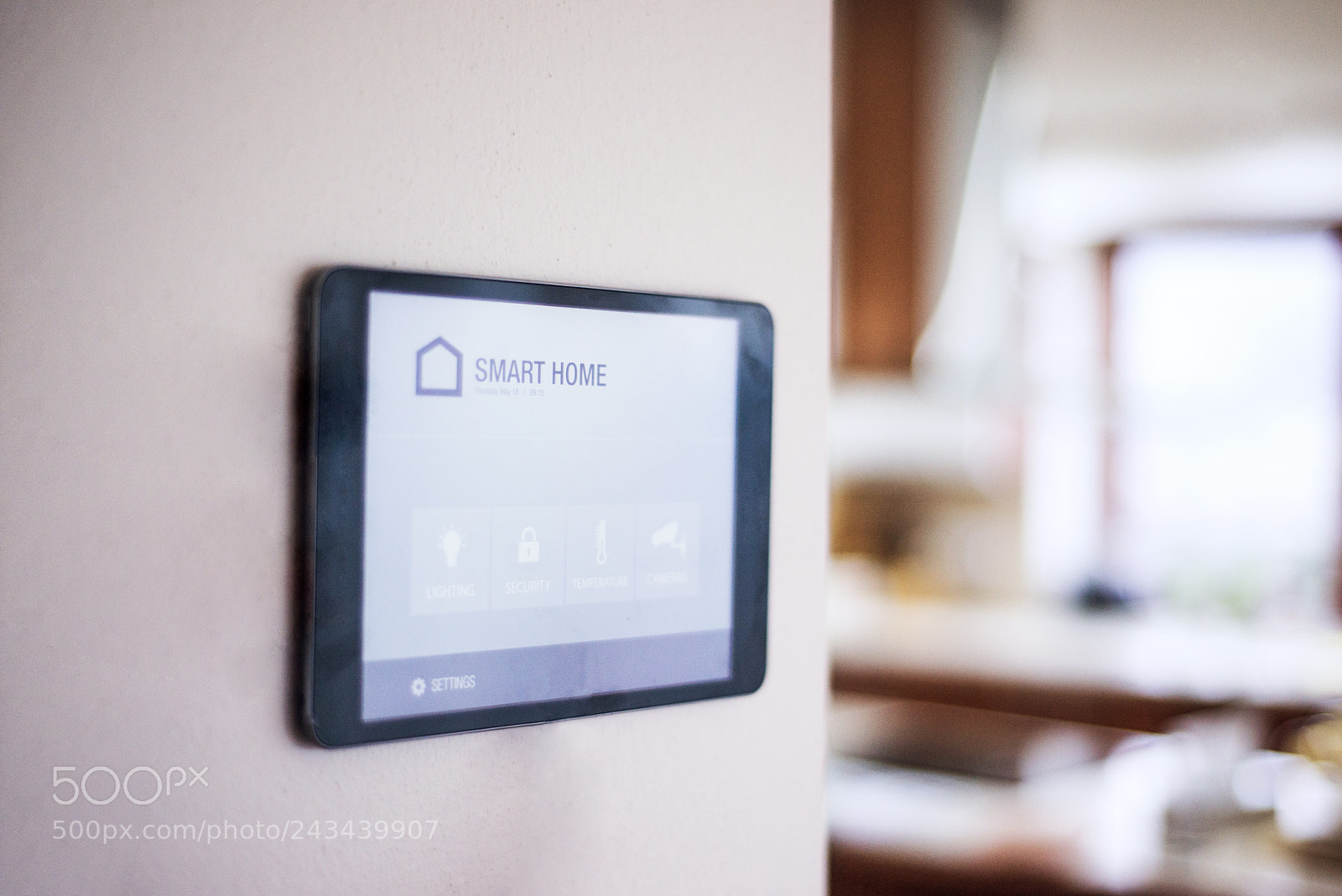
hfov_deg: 39.6
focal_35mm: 50
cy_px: 448
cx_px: 671
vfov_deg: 27.0
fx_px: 1864
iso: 640
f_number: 2
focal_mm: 50
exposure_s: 1/160
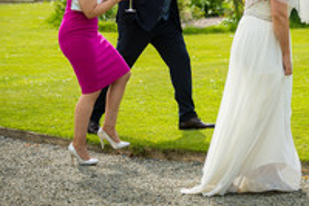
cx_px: 294
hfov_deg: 12.6
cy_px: -17
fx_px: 1389
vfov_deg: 8.4
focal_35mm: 162
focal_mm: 70
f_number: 2.8
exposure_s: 1/800
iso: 100
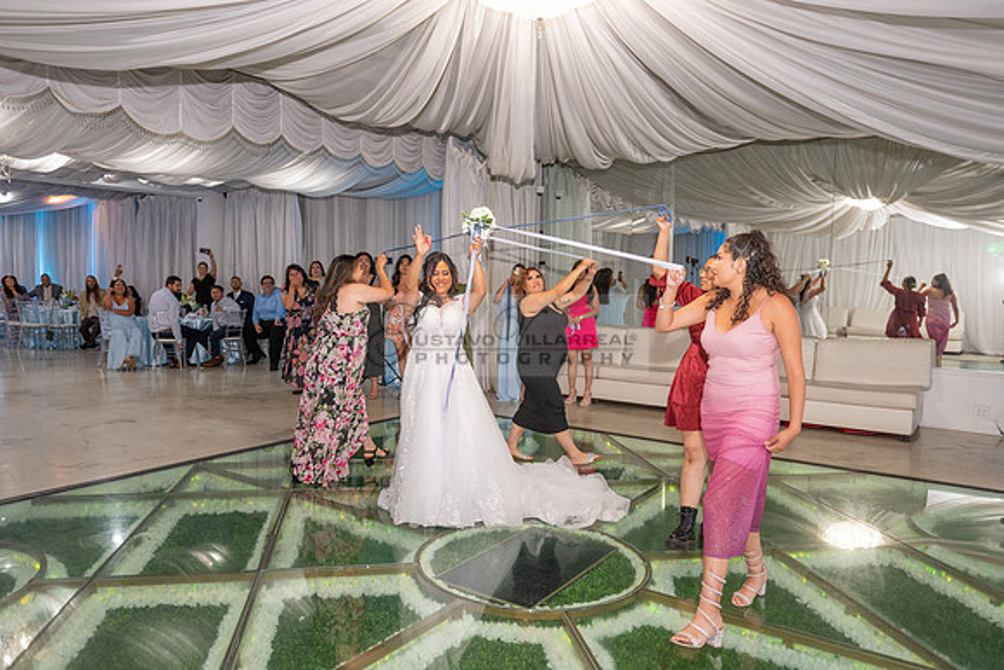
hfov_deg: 70.2
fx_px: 714
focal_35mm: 26
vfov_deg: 50.2
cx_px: 483
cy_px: 334
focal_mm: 24
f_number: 3.2
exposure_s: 1/160
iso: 1000
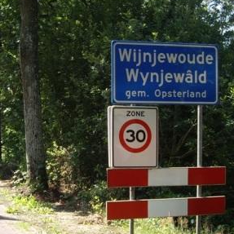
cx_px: 91
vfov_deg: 23.0
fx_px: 574
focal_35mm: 75
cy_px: 92
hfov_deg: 23.0
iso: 64
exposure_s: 1/250
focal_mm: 7.9
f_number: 2.8
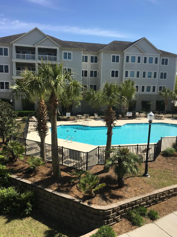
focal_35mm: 29
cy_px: 118
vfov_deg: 61.7
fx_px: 198
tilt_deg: -9.8
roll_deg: -1.4
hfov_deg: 48.2
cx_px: 88
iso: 25
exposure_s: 1/1748
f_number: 2.2
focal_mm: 4.15
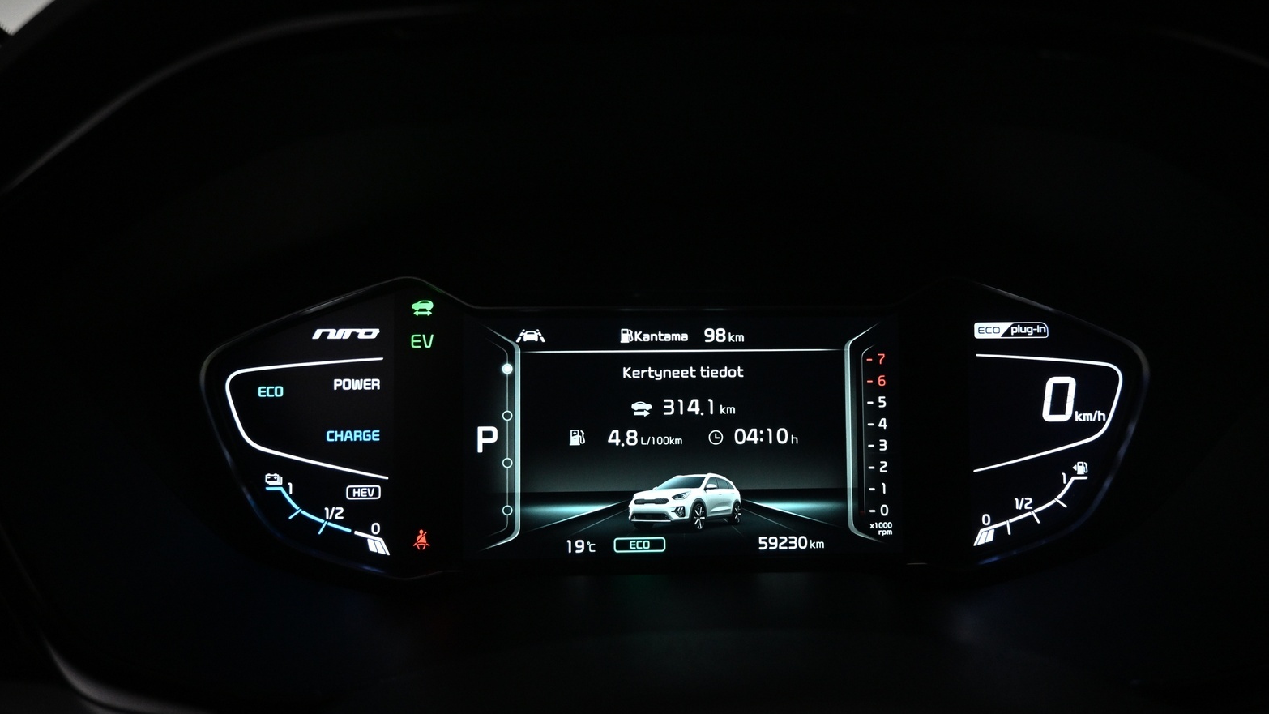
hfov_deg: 71.9
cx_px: 655
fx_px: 875
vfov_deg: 44.4
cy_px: 339
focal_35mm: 26
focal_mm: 16
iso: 1600
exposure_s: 1/160
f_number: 3.5
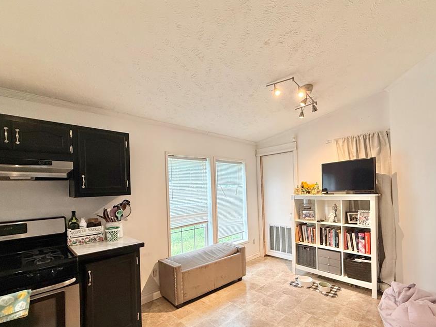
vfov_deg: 74.2
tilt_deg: +0.4
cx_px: 235
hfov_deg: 90.9
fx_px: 214
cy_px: 188
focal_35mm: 17
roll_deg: +2.0
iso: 160
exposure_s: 1/120
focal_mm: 2.22
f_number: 2.2
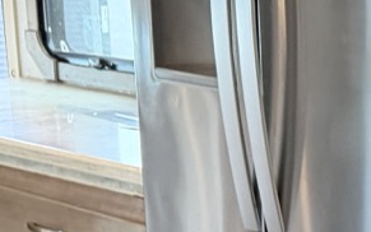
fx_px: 1133
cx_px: 752
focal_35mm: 112
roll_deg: -0.4
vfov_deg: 11.6
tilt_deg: -8.9
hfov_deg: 15.0
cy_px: 222
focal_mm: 6.76
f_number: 1.78
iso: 400
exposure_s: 1/58
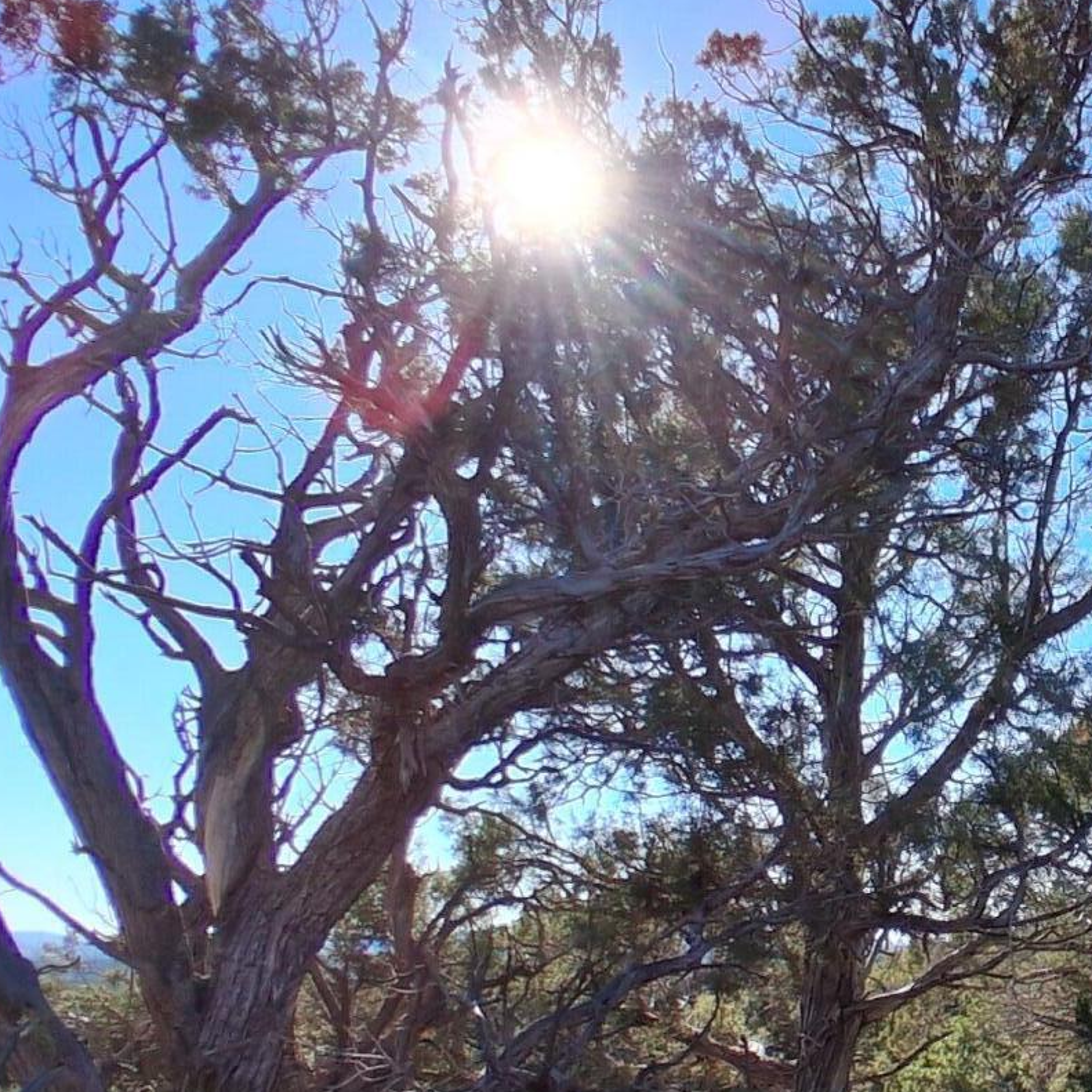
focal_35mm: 38
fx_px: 1356
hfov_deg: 37.6
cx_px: 1167
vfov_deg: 43.1
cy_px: 754
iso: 50
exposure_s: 1/1229
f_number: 2.2
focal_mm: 1.4
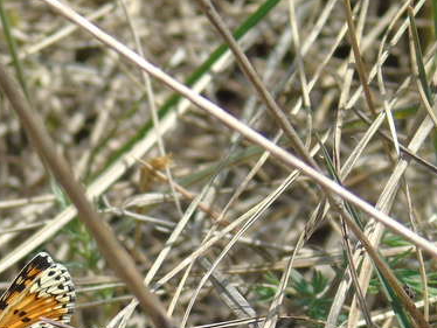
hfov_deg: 4.1
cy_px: 362
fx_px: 6101
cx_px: 36
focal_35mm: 483
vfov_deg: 3.1
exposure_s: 1/400
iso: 80
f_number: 4.7
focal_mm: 38
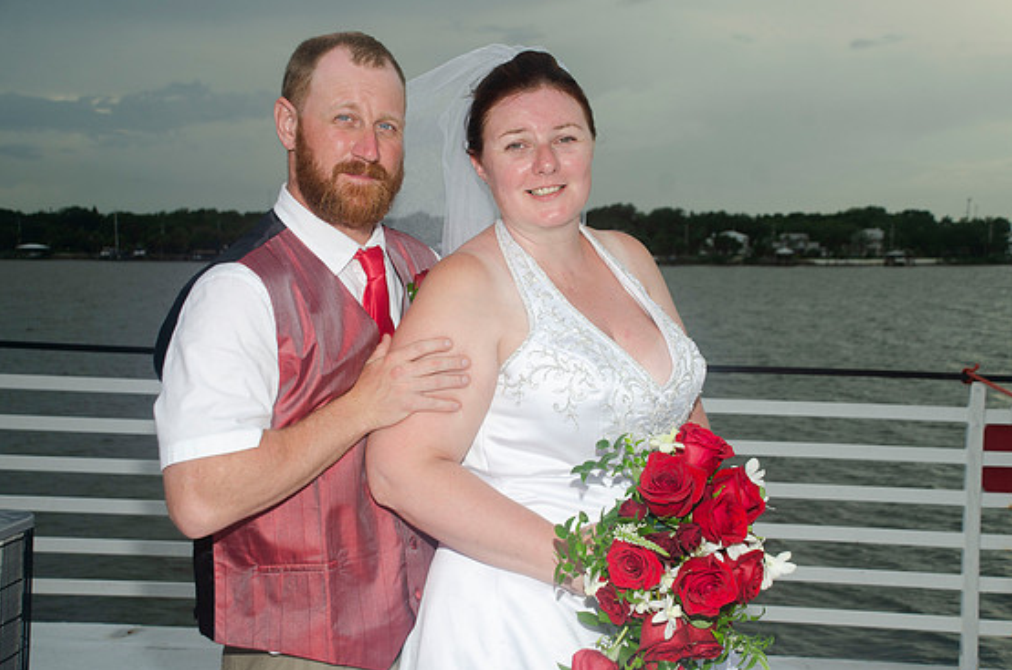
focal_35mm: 55
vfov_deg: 24.5
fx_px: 1543
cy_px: 330
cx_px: 526
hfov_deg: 36.3
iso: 100
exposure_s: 1/250
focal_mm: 35
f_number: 7.1
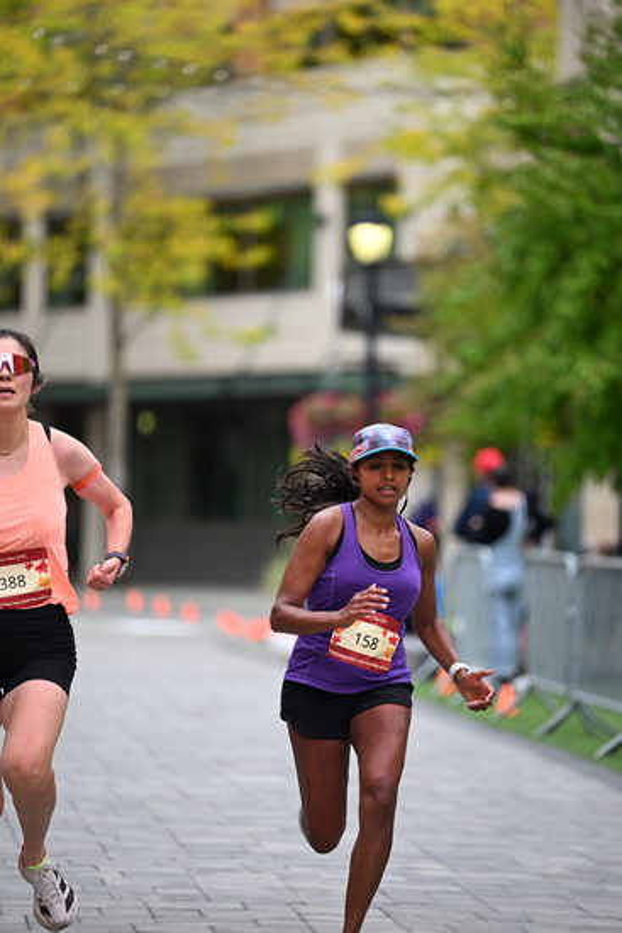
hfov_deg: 7.4
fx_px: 4791
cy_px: 466
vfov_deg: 11.1
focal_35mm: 185
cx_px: 311
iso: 640
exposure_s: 1/2000
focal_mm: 185
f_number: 2.8
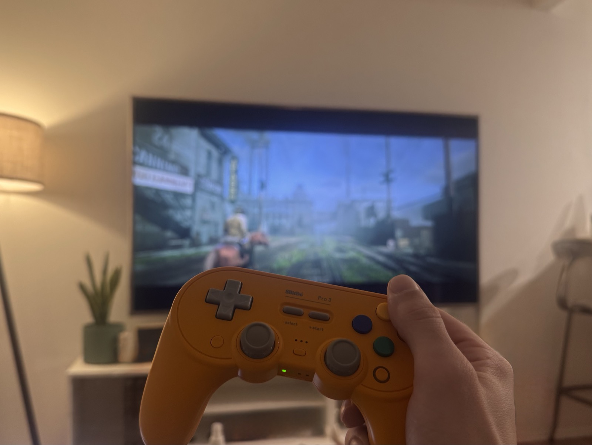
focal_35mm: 24
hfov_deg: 71.5
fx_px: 411
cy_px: 222
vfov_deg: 56.9
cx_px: 296
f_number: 1.78
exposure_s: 1/60
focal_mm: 6.76
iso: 250
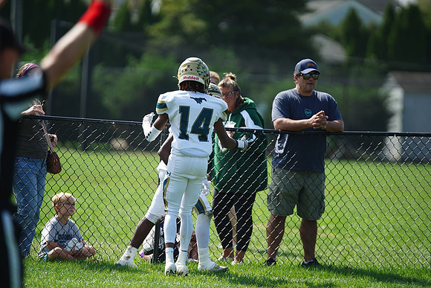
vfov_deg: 4.6
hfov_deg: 6.9
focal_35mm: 300
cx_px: 216
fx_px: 3592
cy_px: 144
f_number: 2.8
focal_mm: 300
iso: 400
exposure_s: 1/3200
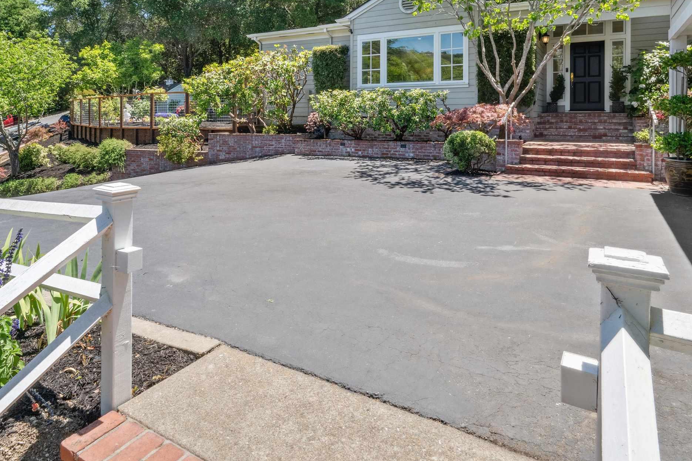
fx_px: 442
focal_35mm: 23
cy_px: 114
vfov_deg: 52.6
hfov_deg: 76.1
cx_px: 332
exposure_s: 1/125
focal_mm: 14
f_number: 20
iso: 400
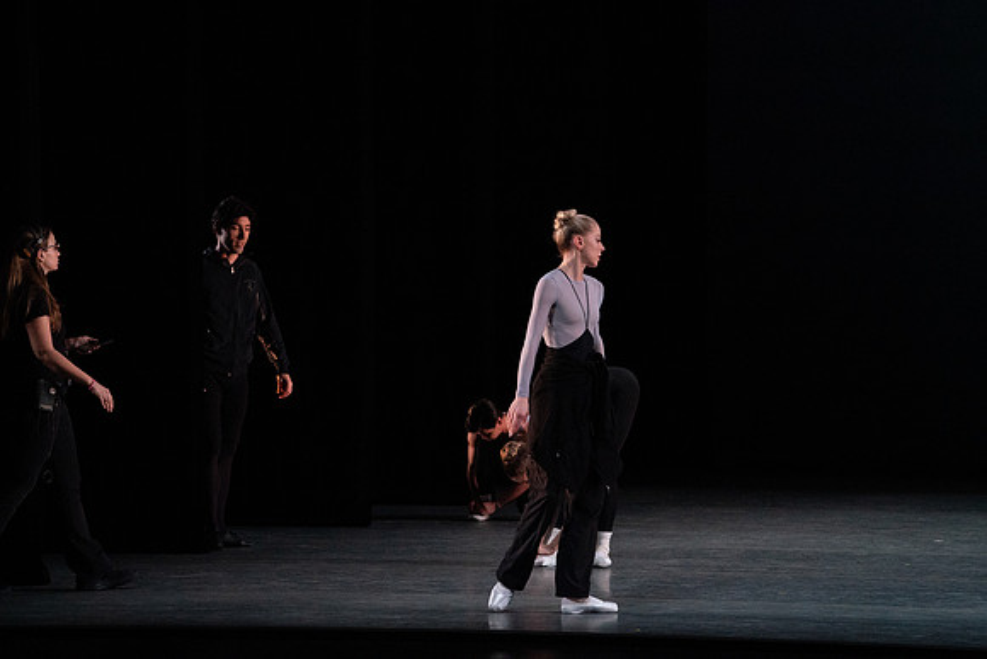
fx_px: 5484
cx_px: 494
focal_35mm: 200
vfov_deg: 6.9
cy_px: 330
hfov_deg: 10.3
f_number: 8
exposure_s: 1/500
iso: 12800
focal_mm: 200
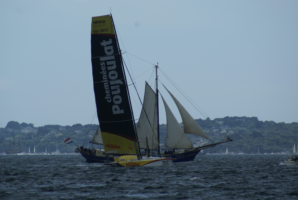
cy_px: 100
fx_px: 3729
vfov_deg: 3.1
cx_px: 149
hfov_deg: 4.6
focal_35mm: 450
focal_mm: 300
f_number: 9
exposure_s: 1/640
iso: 100
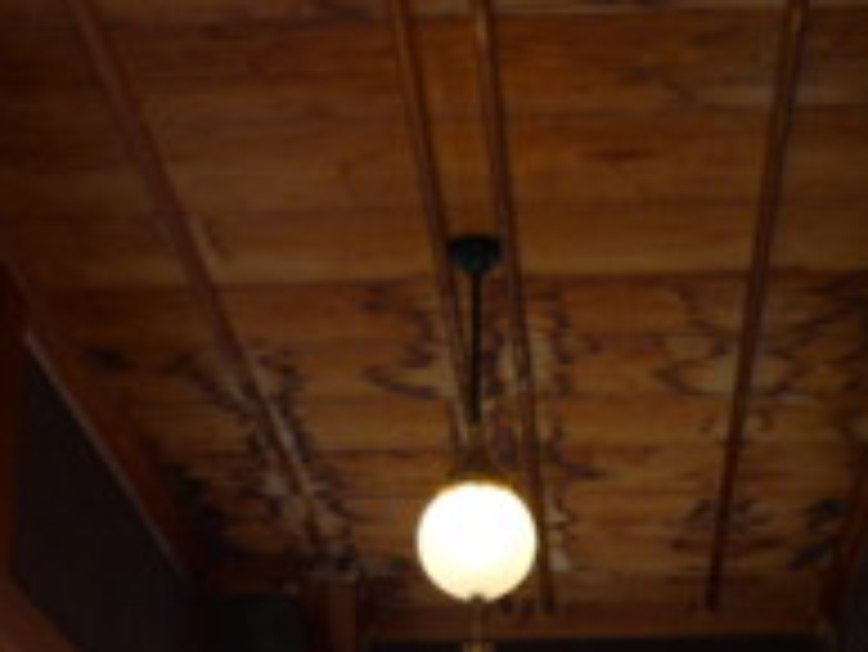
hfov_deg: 25.3
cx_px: 504
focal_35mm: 77
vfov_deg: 18.6
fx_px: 1932
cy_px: 683
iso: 125
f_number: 2.8
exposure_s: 1/30
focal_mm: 5.5
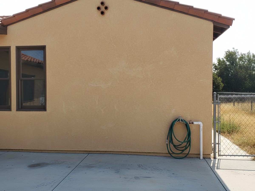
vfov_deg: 58.9
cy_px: 96
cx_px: 128
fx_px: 169
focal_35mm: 23
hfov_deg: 73.9
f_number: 1.8
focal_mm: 6.4
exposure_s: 1/164
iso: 691
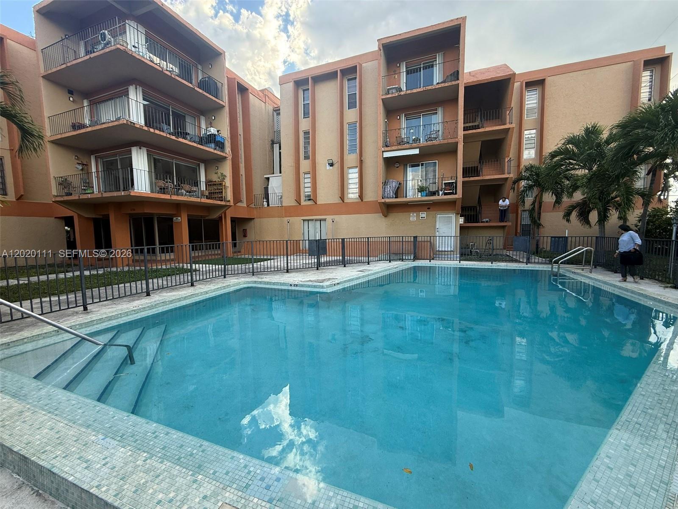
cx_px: 339
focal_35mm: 14
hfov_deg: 102.1
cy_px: 254
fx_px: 274
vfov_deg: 85.7
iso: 50
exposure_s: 1/213
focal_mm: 2.22
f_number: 2.2
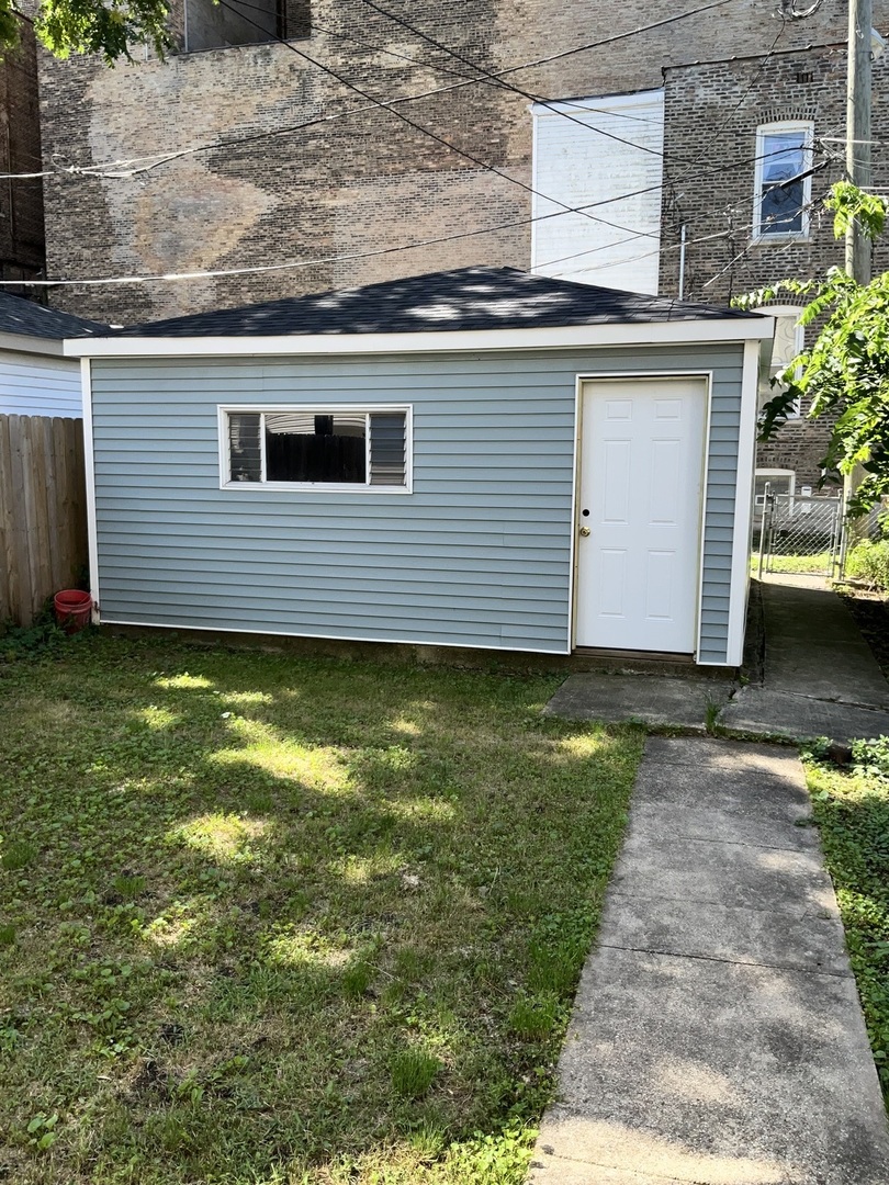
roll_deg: -1.0
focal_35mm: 29
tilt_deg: -8.4
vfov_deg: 61.7
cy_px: 592
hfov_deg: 48.2
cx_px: 444
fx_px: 993
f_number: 1.8
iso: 16
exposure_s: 1/478
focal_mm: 3
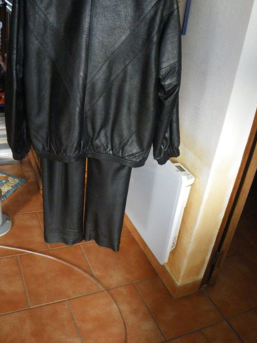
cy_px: 146
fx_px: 337
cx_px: 121
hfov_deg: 41.8
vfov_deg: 53.8
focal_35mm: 34
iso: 400
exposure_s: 1/50
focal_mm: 5
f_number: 3.5
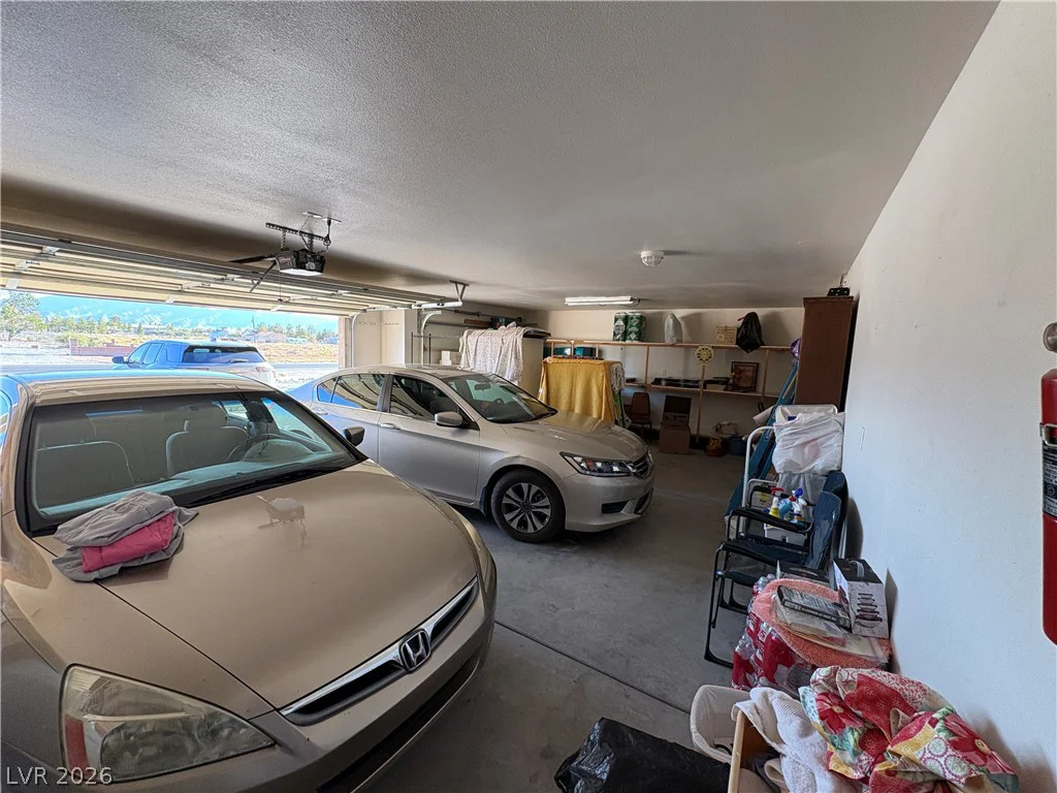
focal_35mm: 14
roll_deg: -2.1
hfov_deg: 102.1
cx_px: 528
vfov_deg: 85.7
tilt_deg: -6.2
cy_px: 396
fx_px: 427
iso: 160
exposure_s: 1/99
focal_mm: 2.22
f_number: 2.2
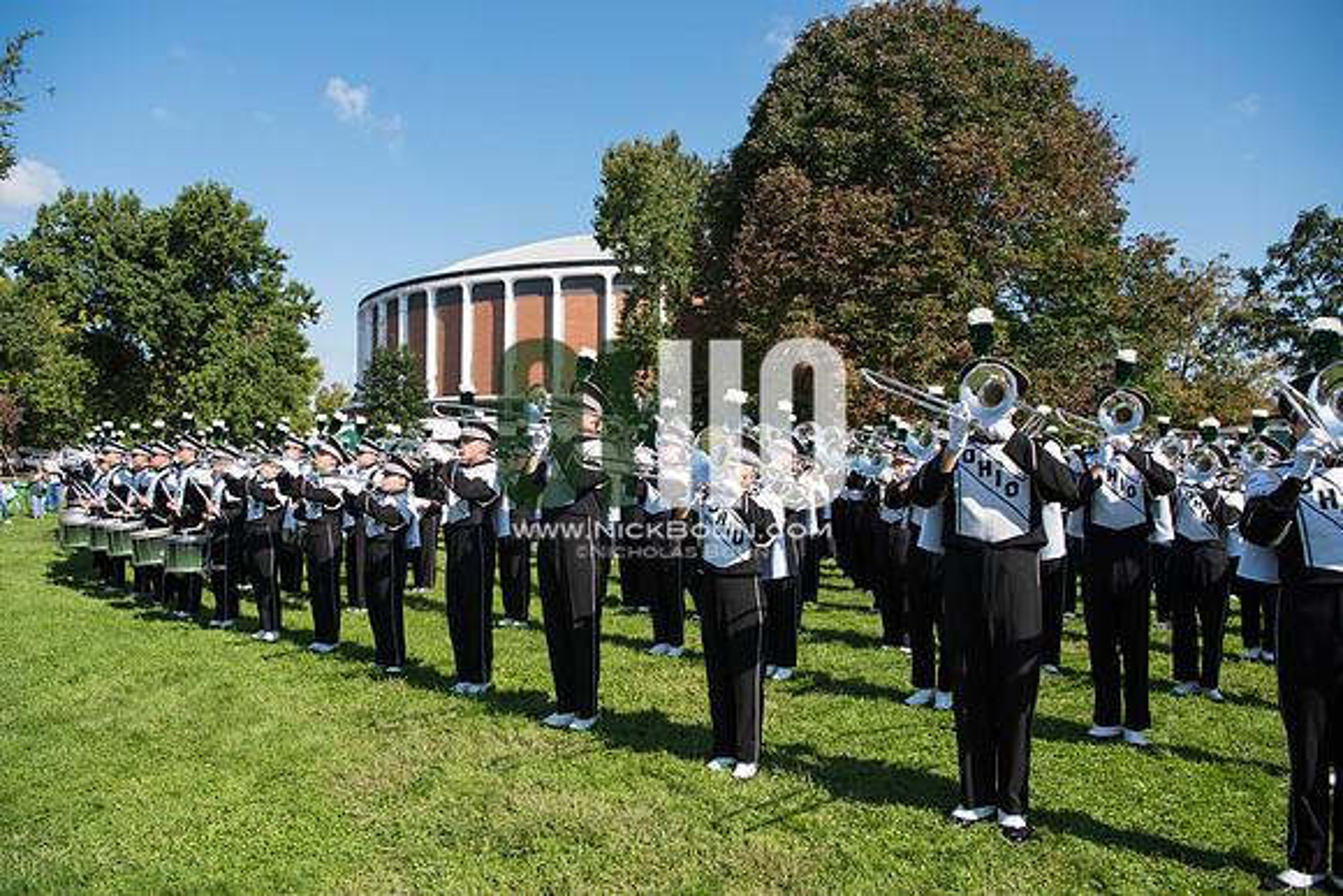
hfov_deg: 73.7
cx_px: 672
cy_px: 448
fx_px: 896
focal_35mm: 24
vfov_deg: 53.2
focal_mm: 24
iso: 200
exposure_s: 1/1250
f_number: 5.6
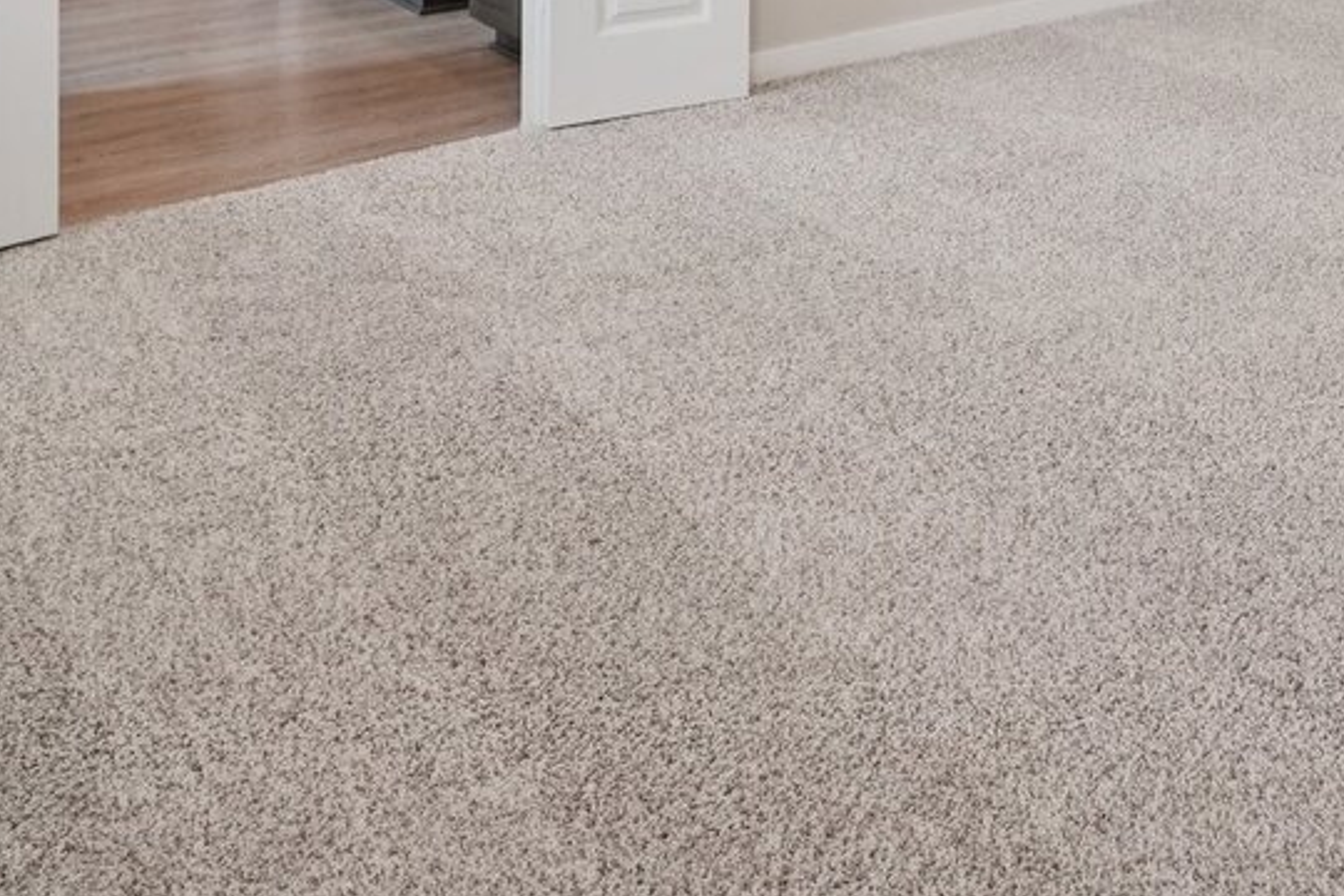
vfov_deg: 25.6
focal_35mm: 42
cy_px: -373
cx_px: 1259
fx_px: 1568
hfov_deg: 41.9
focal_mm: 14
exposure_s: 1/50
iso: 500
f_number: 8
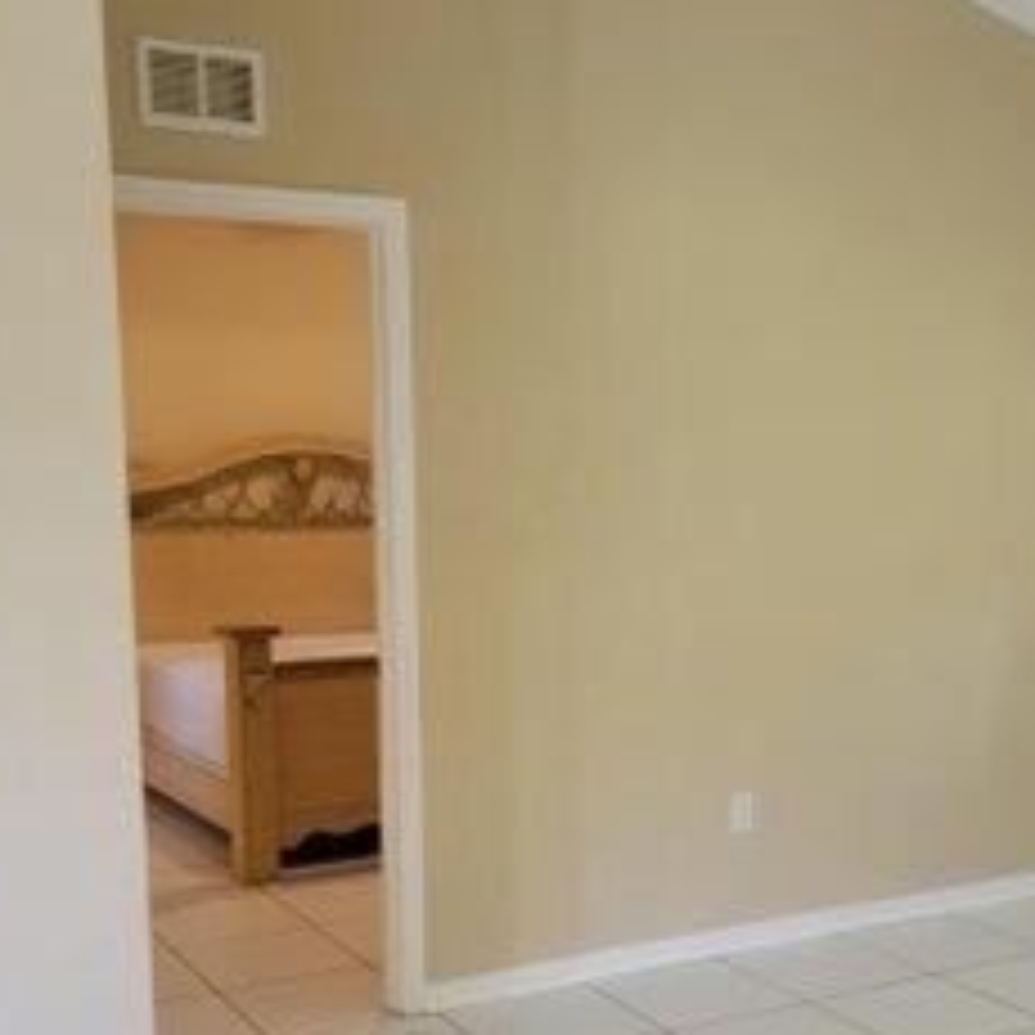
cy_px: 684
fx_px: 1624
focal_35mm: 48
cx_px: 603
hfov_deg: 35.3
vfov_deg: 35.0
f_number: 1.8
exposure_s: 1/40
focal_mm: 5.4
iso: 160
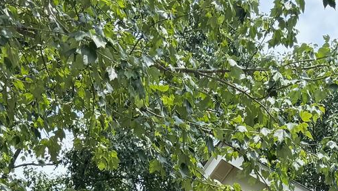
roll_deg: -0.6
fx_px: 960
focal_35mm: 107
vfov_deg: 9.6
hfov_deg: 19.6
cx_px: 301
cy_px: 504
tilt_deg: +14.5
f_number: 1.78
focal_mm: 6.76
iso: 80
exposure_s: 1/1488
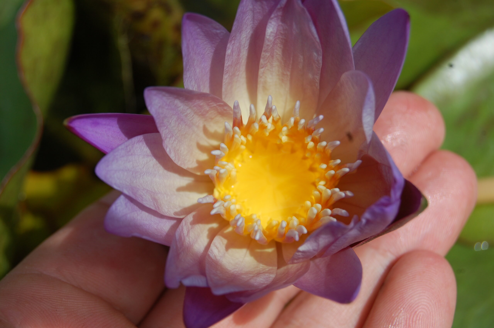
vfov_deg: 16.5
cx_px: 247
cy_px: 164
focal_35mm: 82
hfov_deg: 24.6
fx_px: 1131
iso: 200
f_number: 10
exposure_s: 1/400
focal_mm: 55
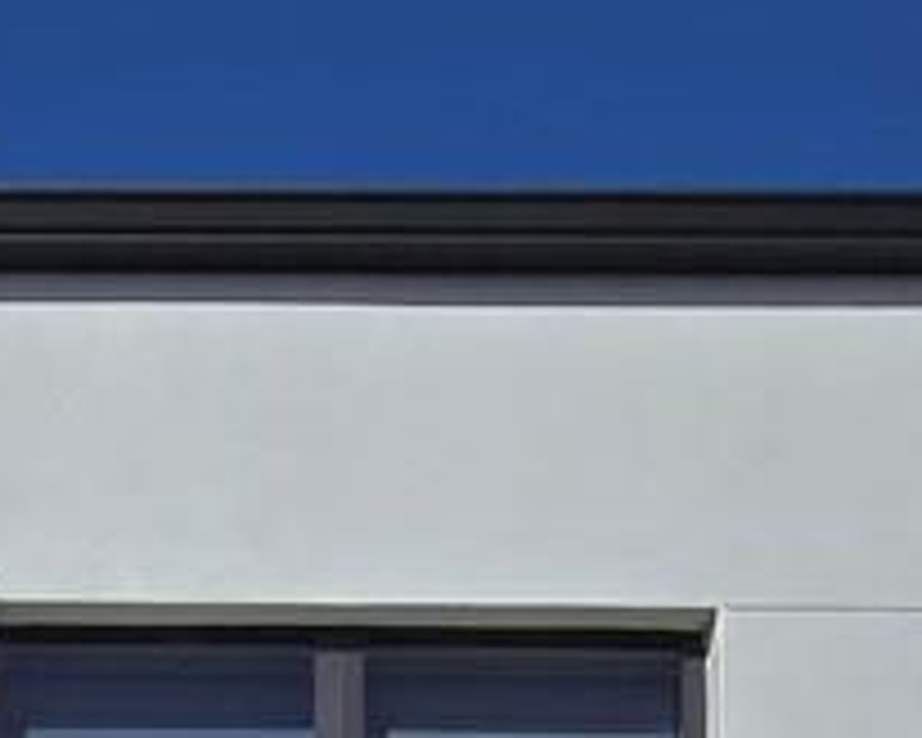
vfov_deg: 11.0
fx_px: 2701
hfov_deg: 18.1
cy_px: 2115
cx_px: -279
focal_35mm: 99
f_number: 2.2
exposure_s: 1/10000
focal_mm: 2.2
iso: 50
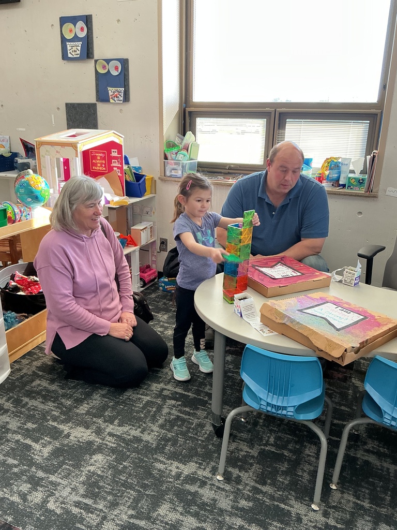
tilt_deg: -20.0
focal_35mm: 29
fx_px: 443
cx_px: 198
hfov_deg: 48.2
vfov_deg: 61.7
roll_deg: -1.9
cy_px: 265
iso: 80
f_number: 1.8
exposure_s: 1/50
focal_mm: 3
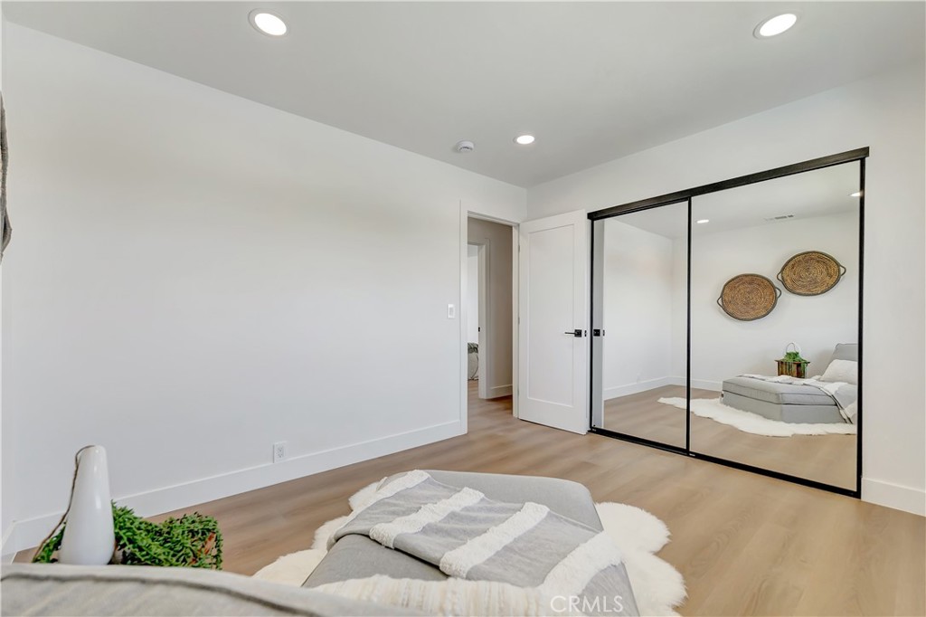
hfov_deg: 100.4
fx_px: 386
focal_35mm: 15
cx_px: 463
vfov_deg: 77.3
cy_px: 308
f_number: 2.8
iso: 250
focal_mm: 10
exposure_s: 1/320
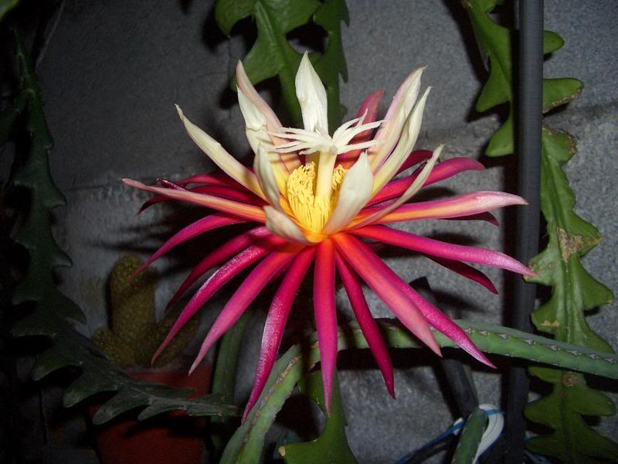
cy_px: 232
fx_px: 625
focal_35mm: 35
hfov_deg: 52.6
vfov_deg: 40.7
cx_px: 309
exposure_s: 1/60
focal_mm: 5.8
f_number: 2.6
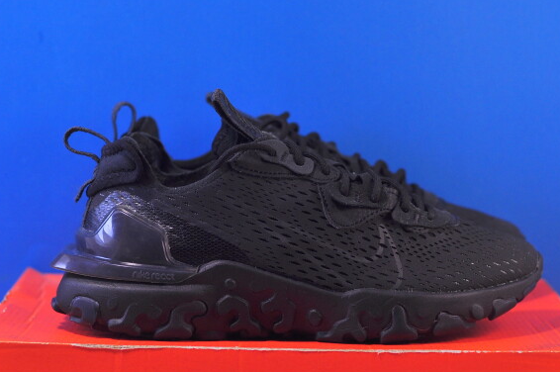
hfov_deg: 19.3
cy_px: 133
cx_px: 270
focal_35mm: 106
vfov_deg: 12.9
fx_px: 1647
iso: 250
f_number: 3.2
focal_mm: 50
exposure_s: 1/250
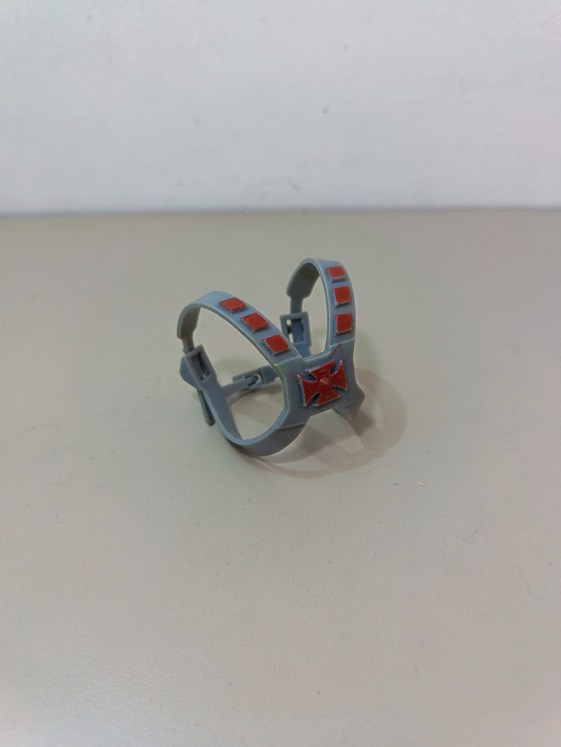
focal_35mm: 24
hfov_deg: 56.8
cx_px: 280
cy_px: 374
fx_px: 519
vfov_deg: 71.6
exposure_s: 1/33.3
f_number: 1.75
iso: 1782
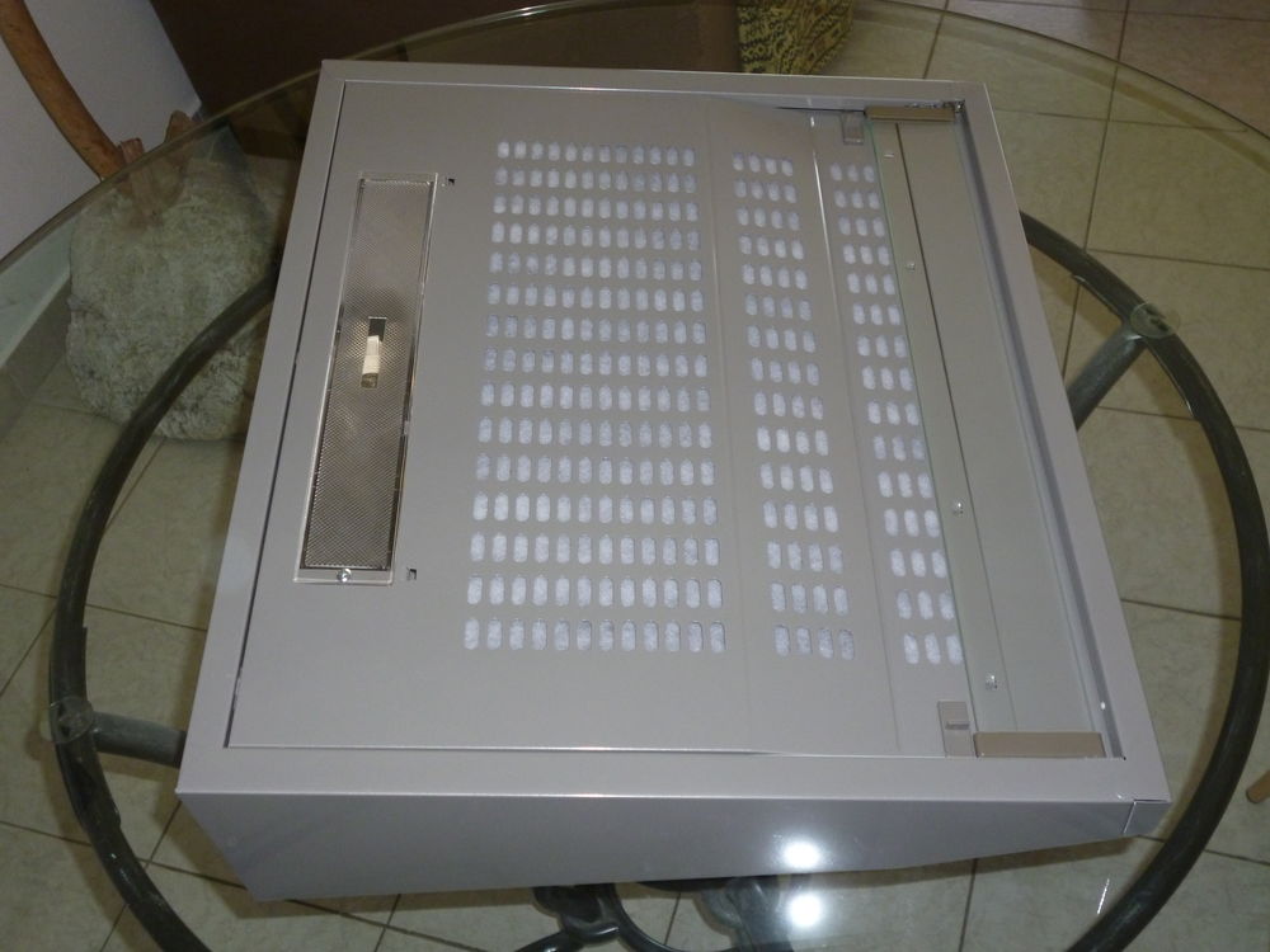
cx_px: 635
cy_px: 476
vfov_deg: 35.1
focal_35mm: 41
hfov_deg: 45.8
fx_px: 1504
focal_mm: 7.3
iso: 250
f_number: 3.7
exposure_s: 1/60
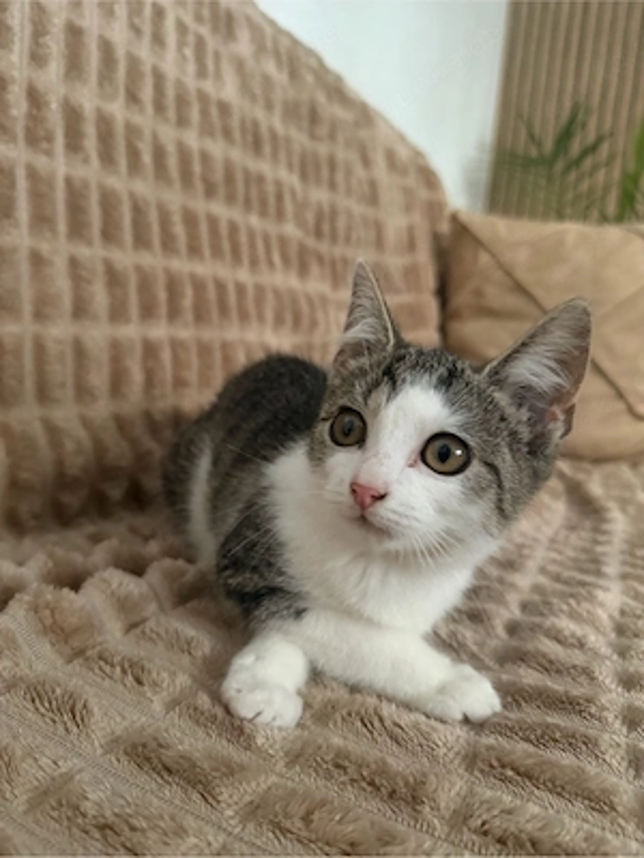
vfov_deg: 71.6
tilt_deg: -7.5
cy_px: 429
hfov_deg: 56.8
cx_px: 322
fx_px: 595
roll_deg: -5.7
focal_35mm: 24
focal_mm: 6.76
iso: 1000
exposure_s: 1/40
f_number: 1.78
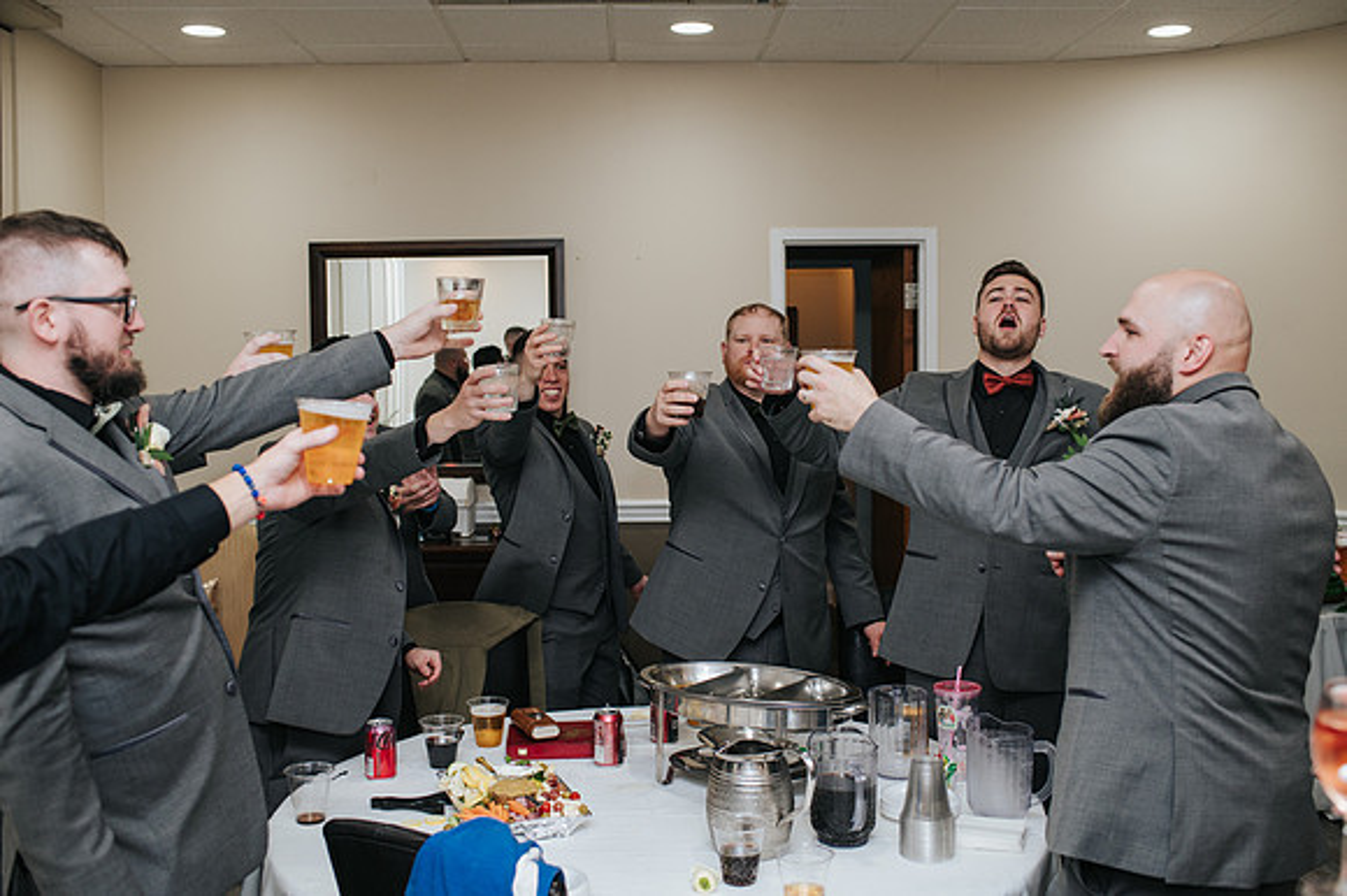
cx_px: 673
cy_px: 432
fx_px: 1376
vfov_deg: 36.1
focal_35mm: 37
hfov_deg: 52.1
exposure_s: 1/200
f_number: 3.2
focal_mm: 35
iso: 800
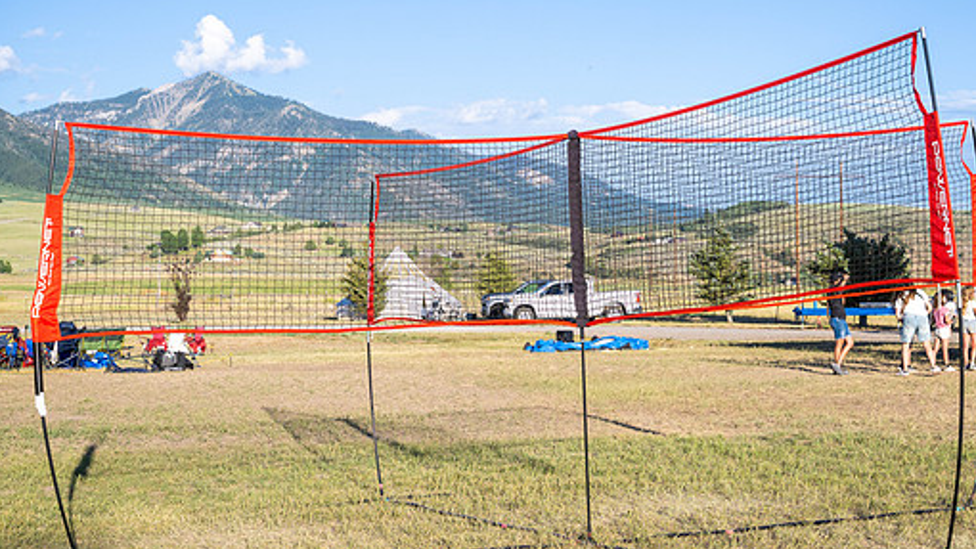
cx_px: 583
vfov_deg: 19.1
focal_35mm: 63
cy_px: 281
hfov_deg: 33.2
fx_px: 1631
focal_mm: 48
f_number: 5.6
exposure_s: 1/1250
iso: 400
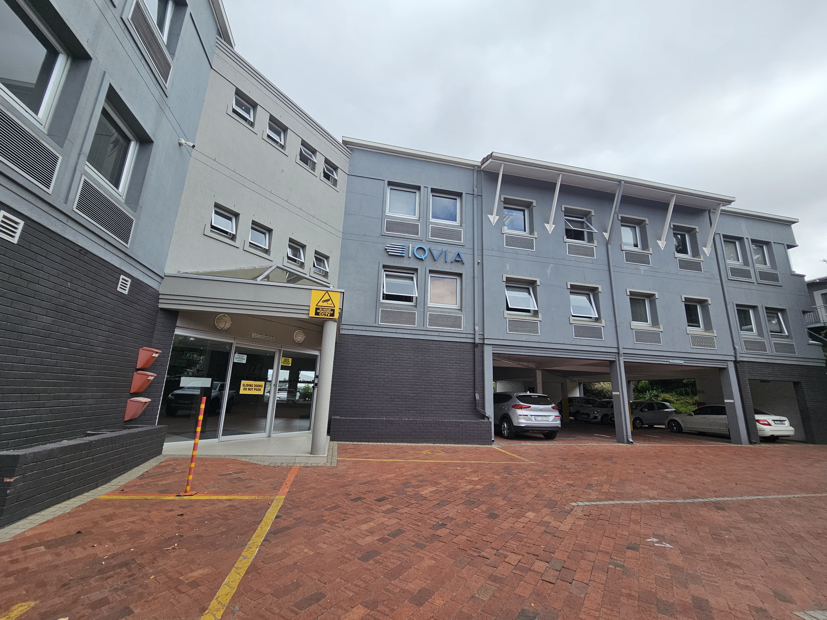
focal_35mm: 13
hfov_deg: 106.2
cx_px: 414
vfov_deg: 89.9
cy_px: 310
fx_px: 311
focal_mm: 2.2
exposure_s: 1/1406
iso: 50
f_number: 2.2
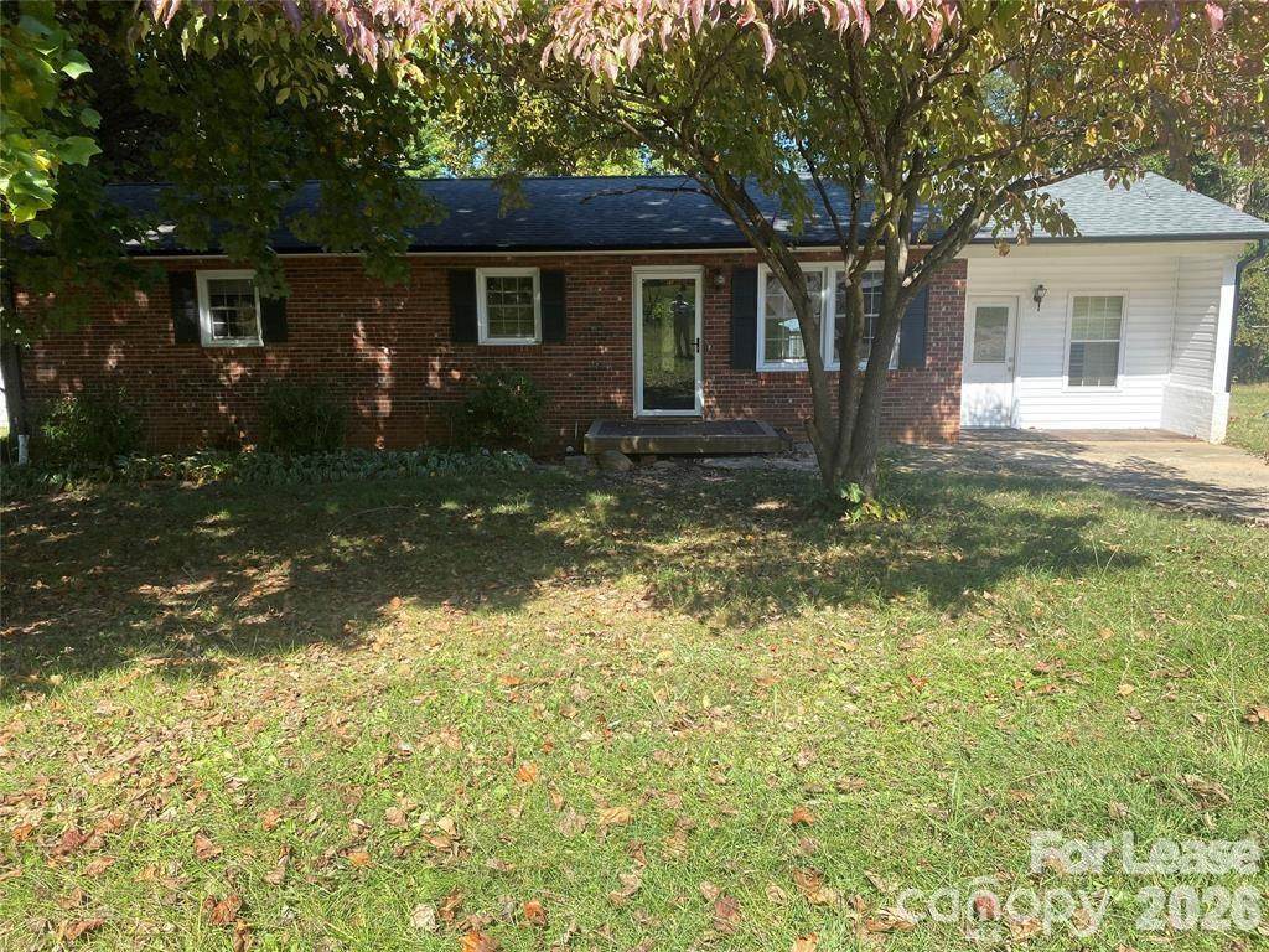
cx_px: 634
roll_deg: +1.6
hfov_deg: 67.3
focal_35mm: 26
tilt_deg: -9.3
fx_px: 953
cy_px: 476
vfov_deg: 53.1
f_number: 1.8
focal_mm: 4.25
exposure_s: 1/788
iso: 32
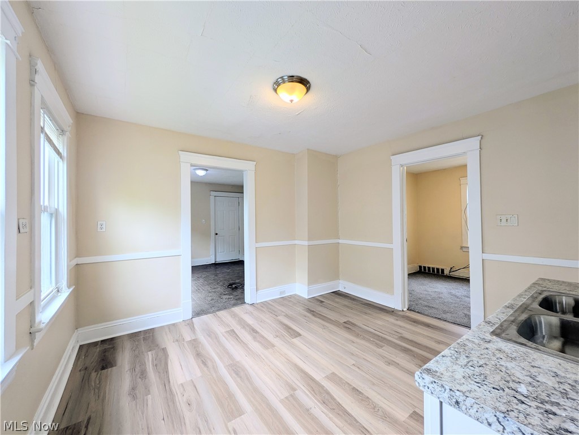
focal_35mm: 14
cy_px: 218
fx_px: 234
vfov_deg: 85.7
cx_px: 290
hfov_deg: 102.1
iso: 59
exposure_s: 1/40
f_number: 2.2
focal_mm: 1.85
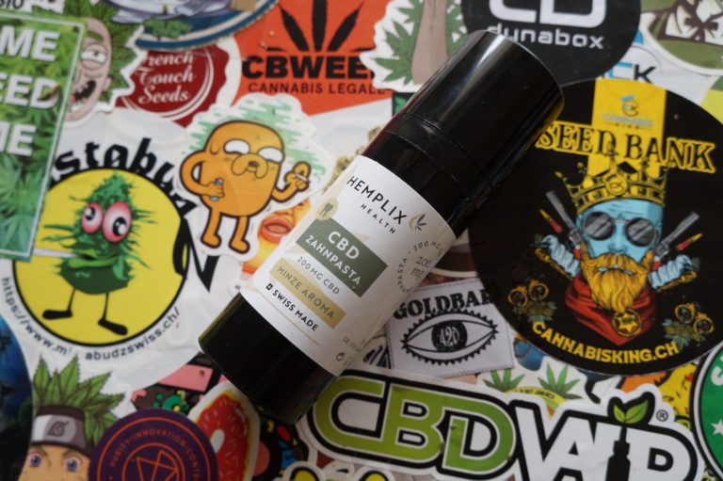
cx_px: 362
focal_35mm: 32
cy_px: 240
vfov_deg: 41.7
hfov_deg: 59.5
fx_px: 632
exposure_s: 1/160
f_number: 5
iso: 400
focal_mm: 21
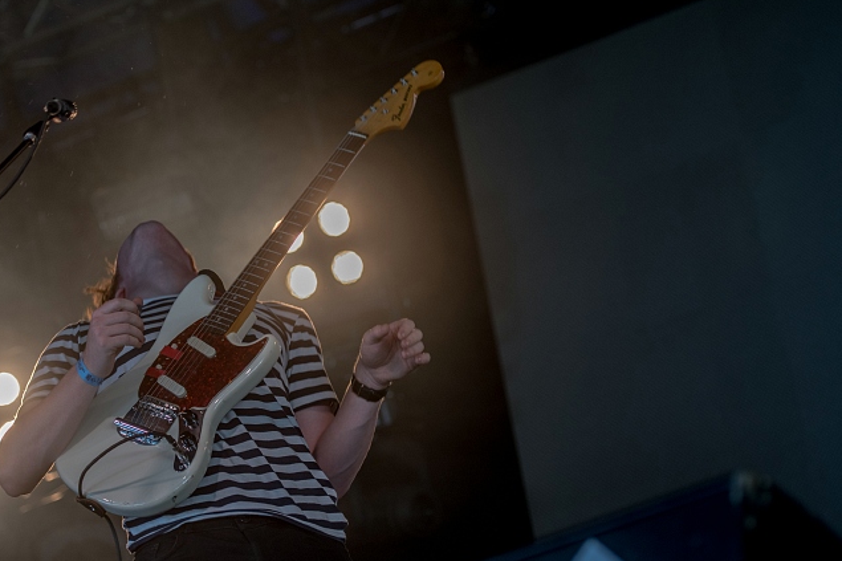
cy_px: 293
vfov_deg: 9.5
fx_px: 3380
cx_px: 375
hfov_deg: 14.2
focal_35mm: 145
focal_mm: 85
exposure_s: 1/80
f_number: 2.8
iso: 200
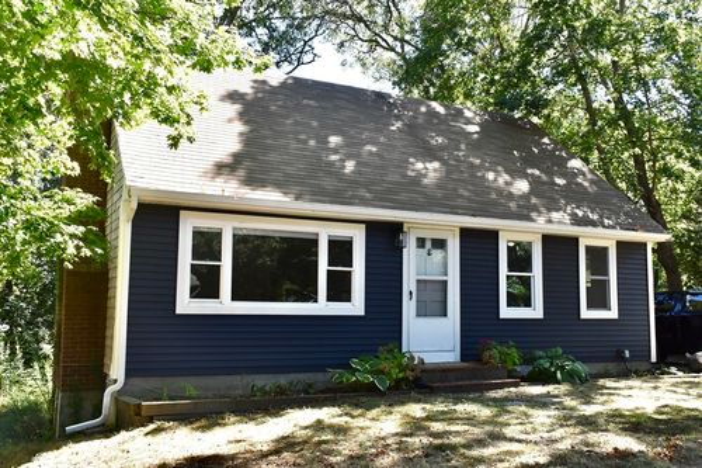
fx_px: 672
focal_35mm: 34
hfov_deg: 55.1
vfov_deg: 38.3
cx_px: 351
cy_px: 234
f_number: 8
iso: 800
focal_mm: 23
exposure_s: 1/400
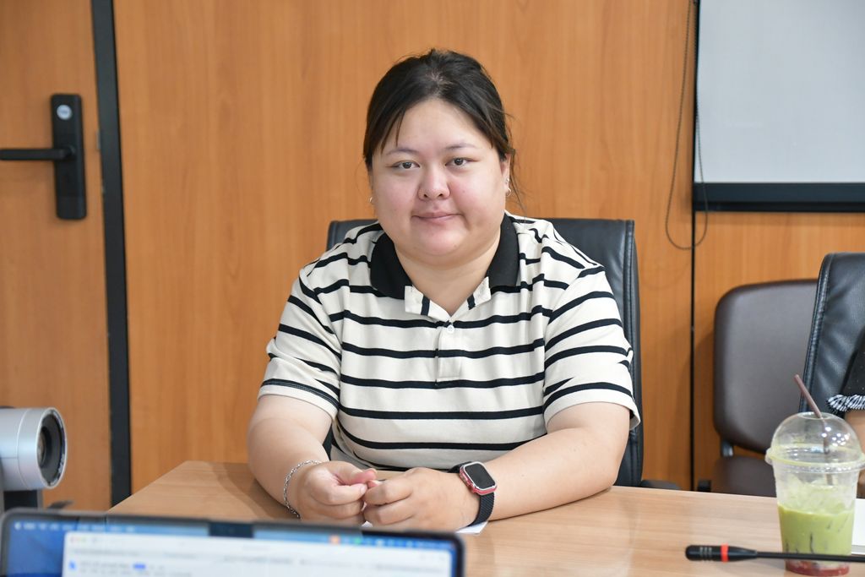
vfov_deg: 15.7
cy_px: 288
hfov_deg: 23.4
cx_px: 432
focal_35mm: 87
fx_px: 2091
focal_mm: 58
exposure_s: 1/80
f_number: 4.8
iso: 3200
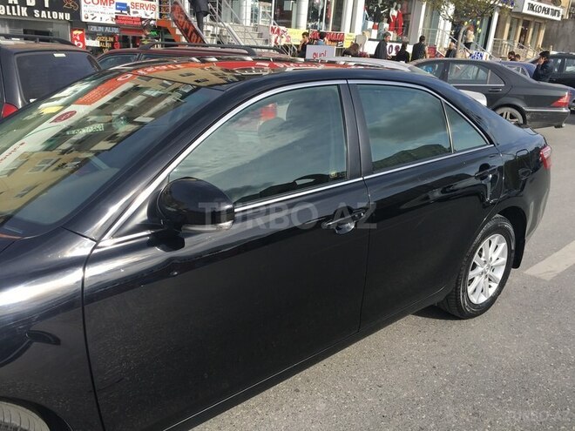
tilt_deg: -17.7
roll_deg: -4.4
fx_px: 482
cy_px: 216
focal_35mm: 29
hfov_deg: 61.7
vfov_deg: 48.2
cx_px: 288
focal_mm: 4.15
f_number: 2.2
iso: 25
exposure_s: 1/746
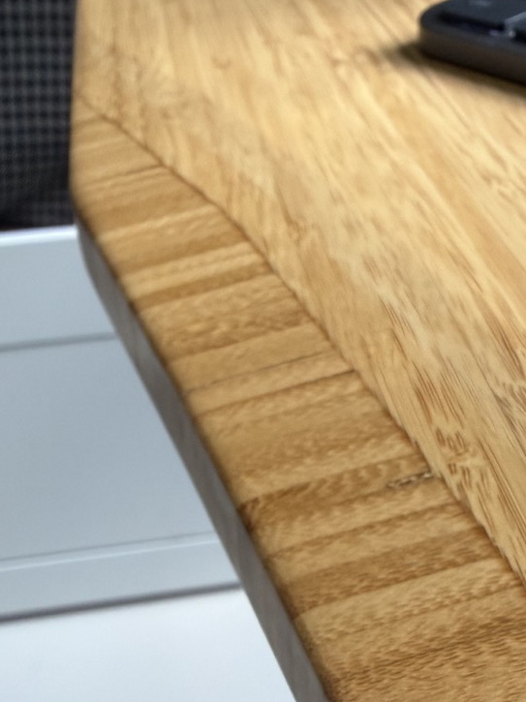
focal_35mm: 53
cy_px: 595
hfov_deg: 27.3
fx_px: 1075
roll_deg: +1.2
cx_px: 365
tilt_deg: -34.9
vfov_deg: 34.7
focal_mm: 2.22
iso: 250
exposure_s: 1/120
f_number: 2.2
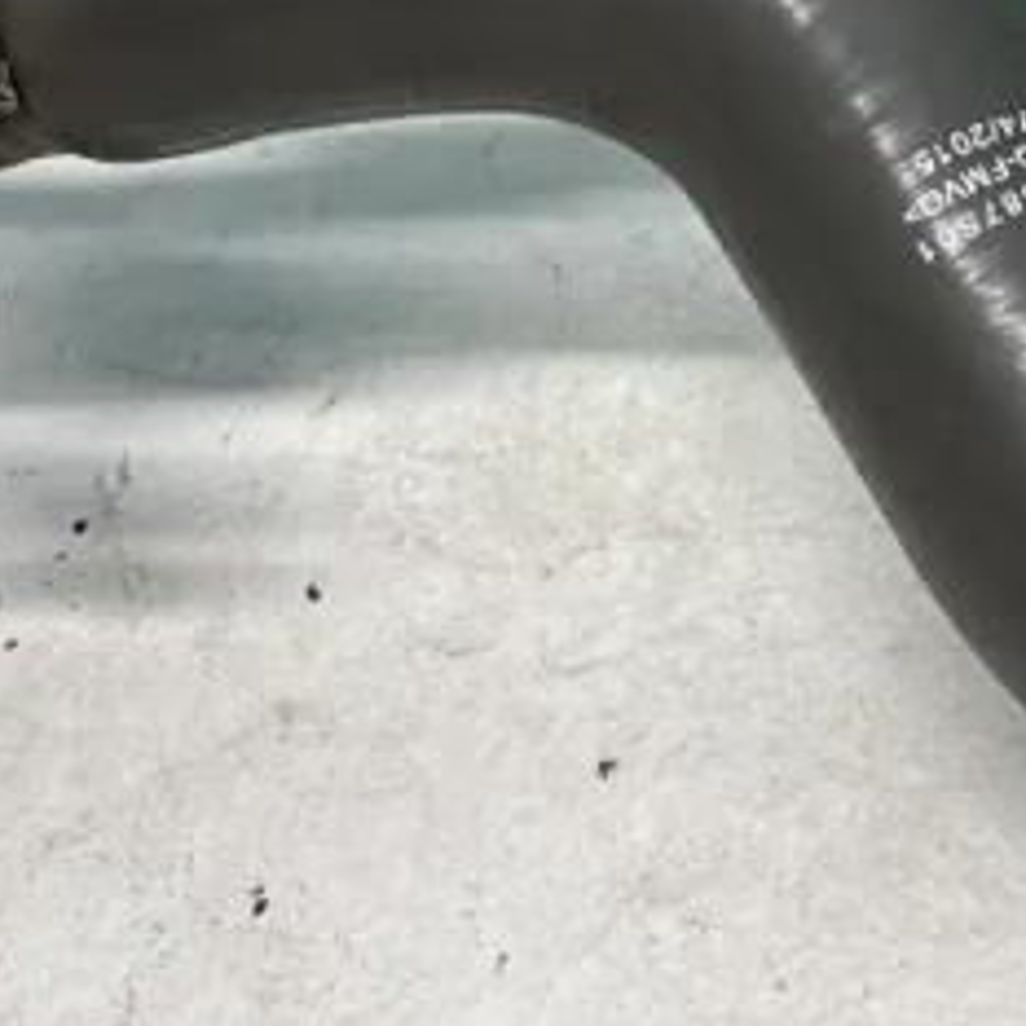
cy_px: 88
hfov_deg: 25.8
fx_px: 2113
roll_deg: +2.8
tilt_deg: -41.3
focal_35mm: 63
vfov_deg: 26.3
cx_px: 1039
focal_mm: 4.2
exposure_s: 1/100
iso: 125
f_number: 1.6
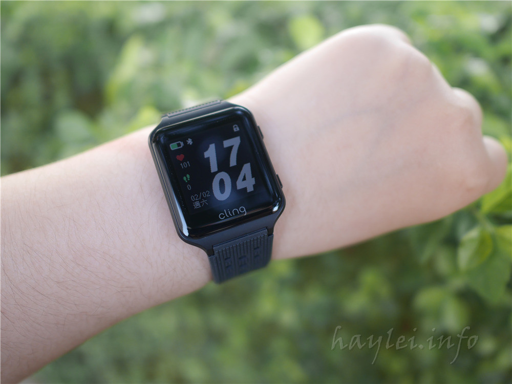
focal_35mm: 30
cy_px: 192
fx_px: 444
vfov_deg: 46.8
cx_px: 256
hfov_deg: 60.0
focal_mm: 15
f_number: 1.7
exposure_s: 1/80
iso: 200
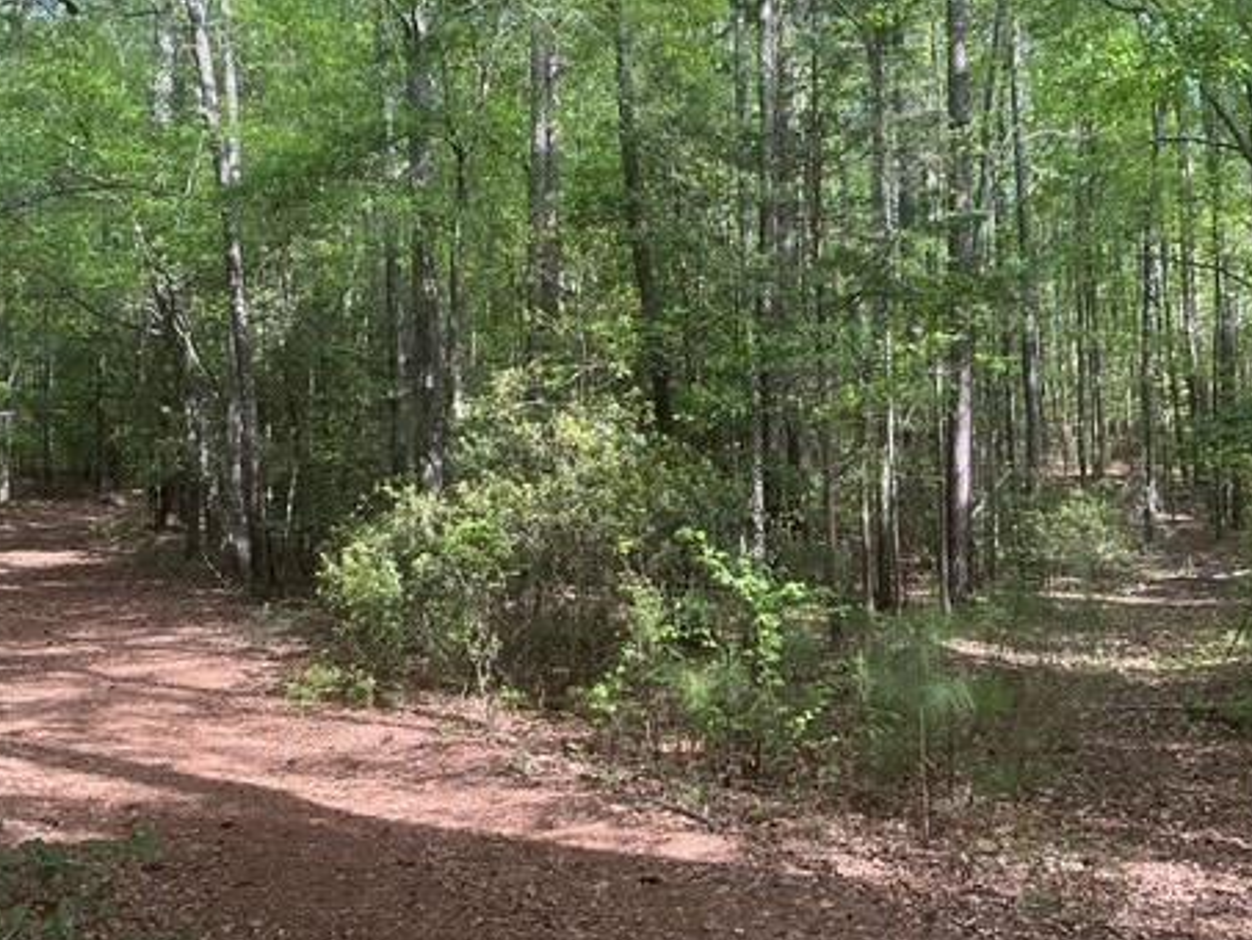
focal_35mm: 41
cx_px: 708
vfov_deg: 34.9
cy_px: 332
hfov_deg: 45.7
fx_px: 1483
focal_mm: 3
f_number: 1.8
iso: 16
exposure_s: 1/120
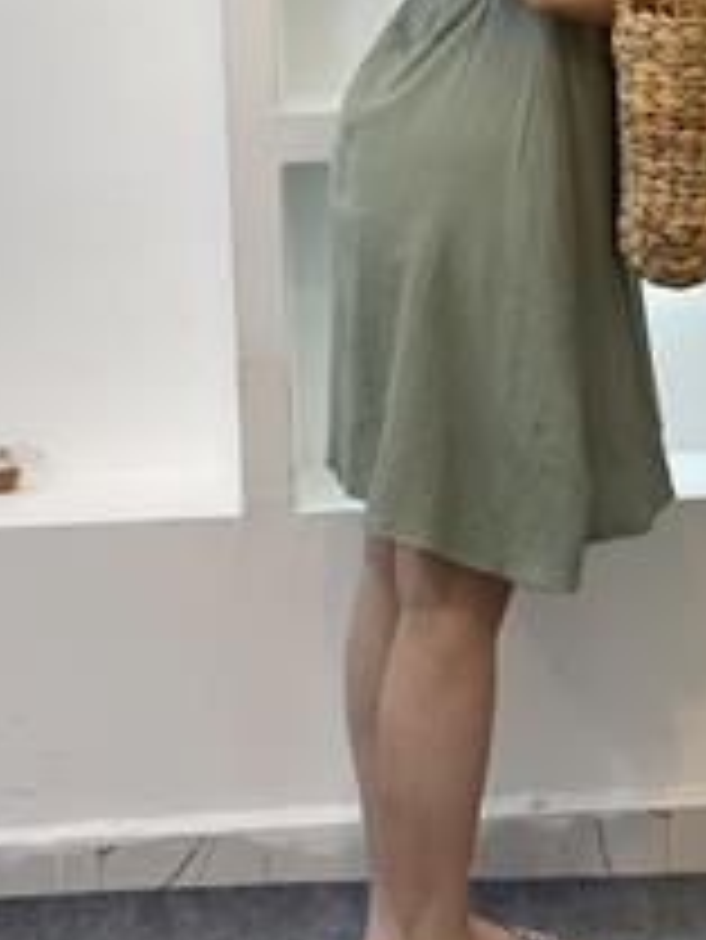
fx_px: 2798
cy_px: 200
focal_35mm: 103
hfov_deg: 14.3
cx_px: 517
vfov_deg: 18.9
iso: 80
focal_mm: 6
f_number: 2
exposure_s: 1/100
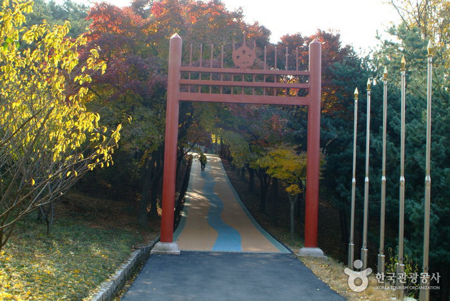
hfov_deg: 46.3
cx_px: 225
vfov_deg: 32.0
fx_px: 526
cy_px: 150
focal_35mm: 42
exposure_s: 1/10
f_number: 16
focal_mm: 28
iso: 200
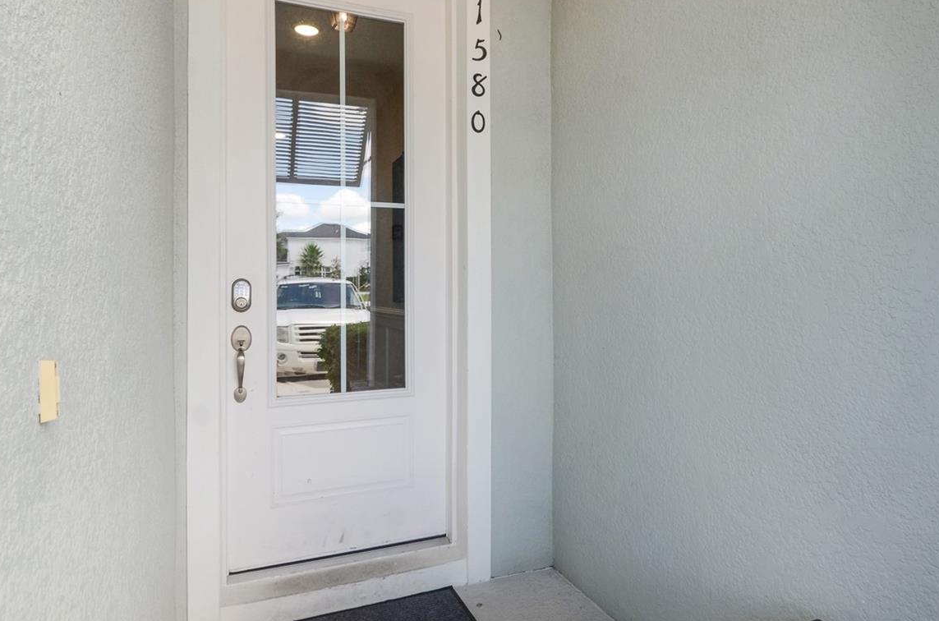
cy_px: 295
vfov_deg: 59.2
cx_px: 489
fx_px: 546
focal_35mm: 21
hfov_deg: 81.3
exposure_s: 1/40
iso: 200
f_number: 8
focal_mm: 10
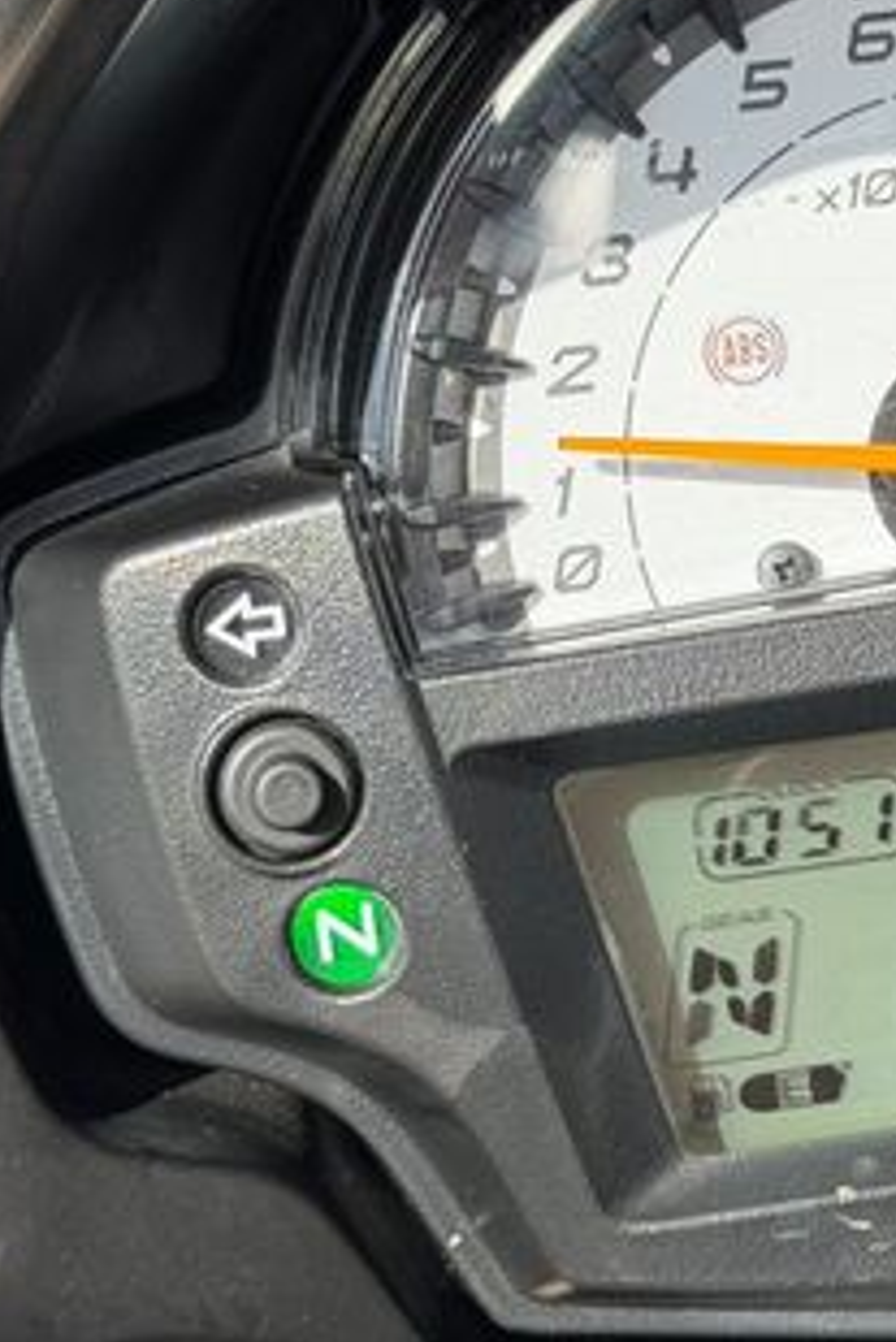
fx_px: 3841
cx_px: 926
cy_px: 623
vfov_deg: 19.8
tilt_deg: -39.9
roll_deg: -6.9
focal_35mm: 103
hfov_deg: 13.1
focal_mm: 6.76
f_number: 1.78
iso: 100
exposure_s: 1/2577
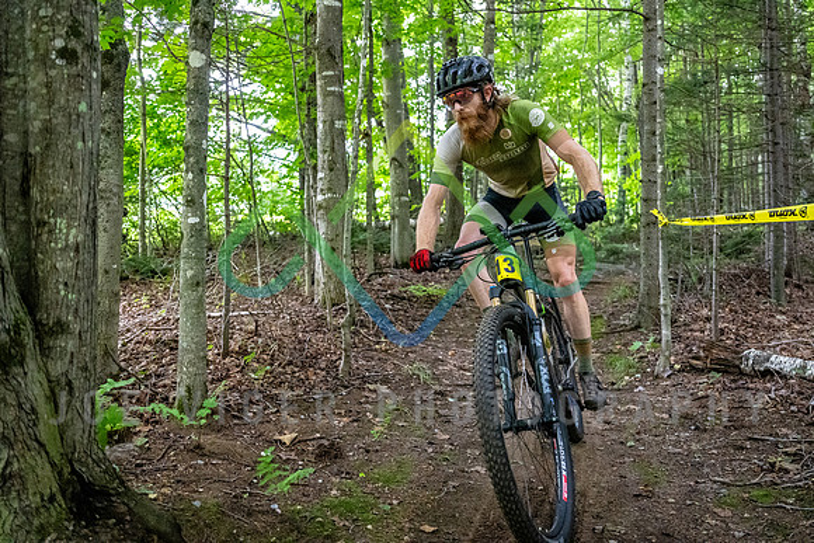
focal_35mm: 29
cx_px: 407
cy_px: 210
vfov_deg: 44.1
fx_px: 666
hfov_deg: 62.9
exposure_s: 1/2000
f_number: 2.8
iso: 10000
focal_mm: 24
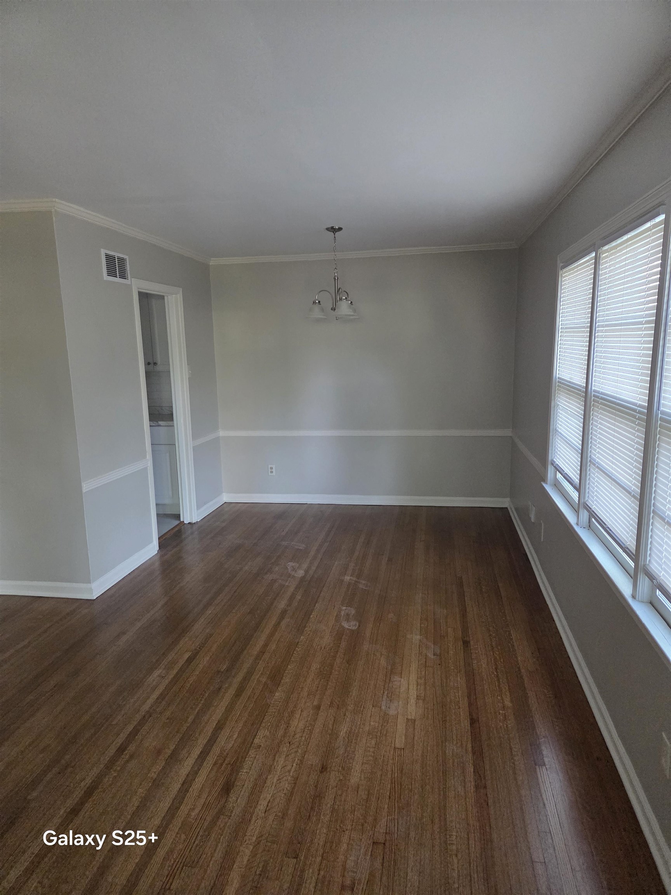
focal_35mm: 23
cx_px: 336
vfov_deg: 73.9
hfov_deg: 58.9
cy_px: 448
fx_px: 594
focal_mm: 5.4
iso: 640
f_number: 1.8
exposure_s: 1/120
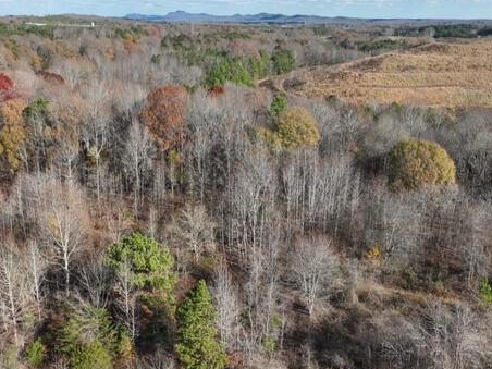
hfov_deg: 53.8
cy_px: 133
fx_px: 483
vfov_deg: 41.4
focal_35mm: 34
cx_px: 218
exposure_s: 1/200
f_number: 2.8
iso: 140
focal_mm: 12.29
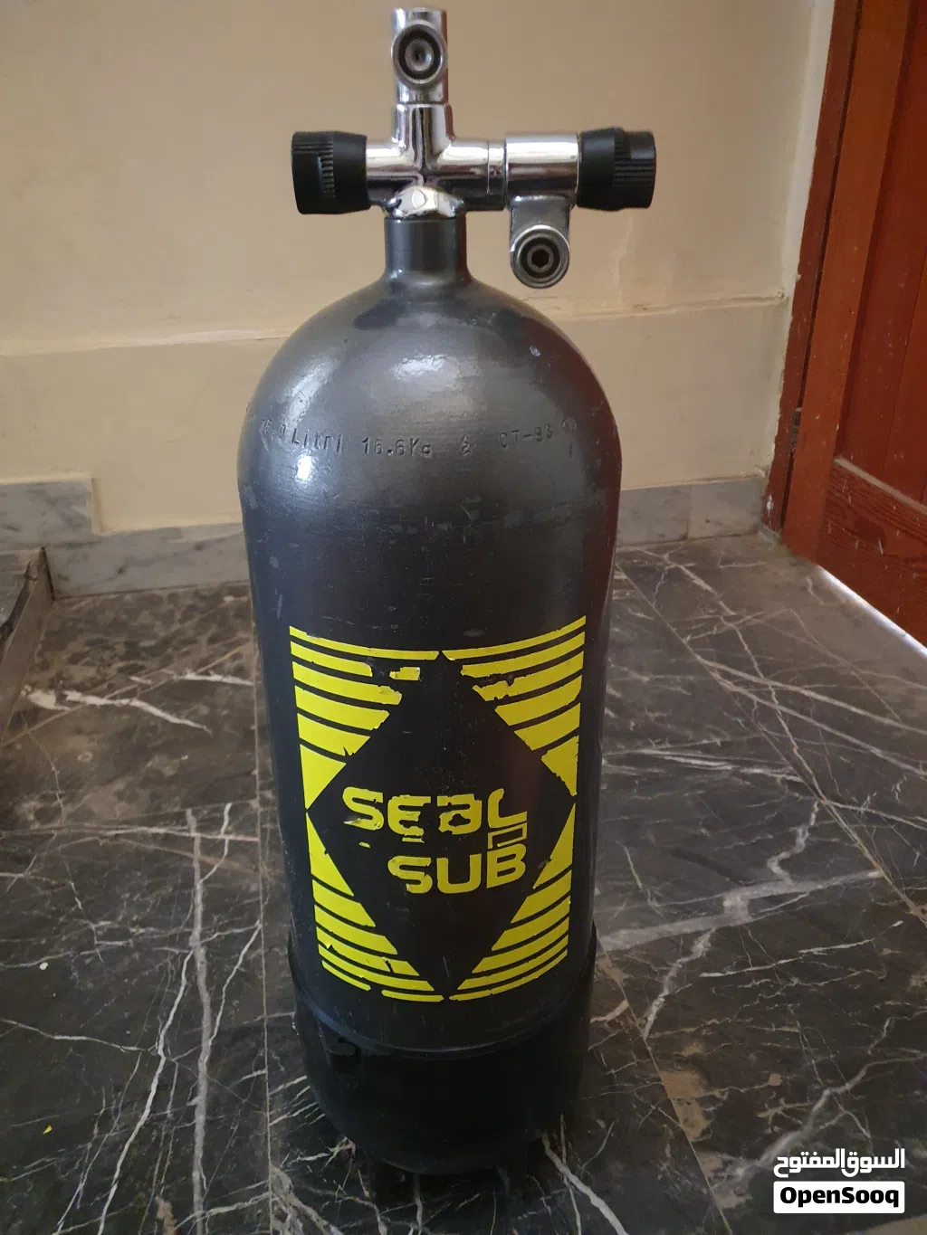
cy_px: 618
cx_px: 464
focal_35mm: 26
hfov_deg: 53.1
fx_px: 928
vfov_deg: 67.3
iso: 640
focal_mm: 4.32
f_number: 1.5
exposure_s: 1/30
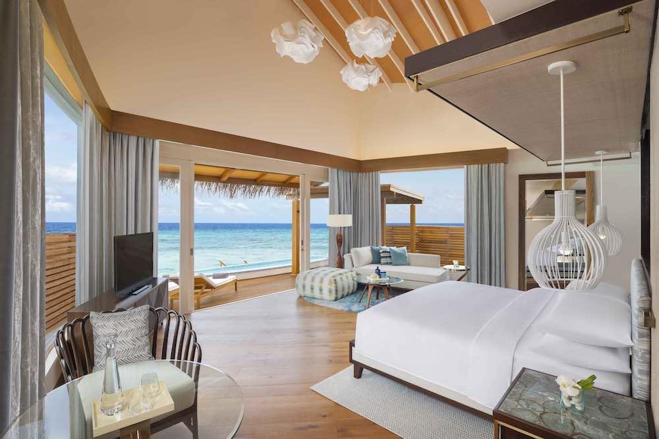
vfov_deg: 53.1
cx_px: 330
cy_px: 220
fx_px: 439
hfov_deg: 73.8
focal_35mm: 24
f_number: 11
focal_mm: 24
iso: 100
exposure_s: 1/13
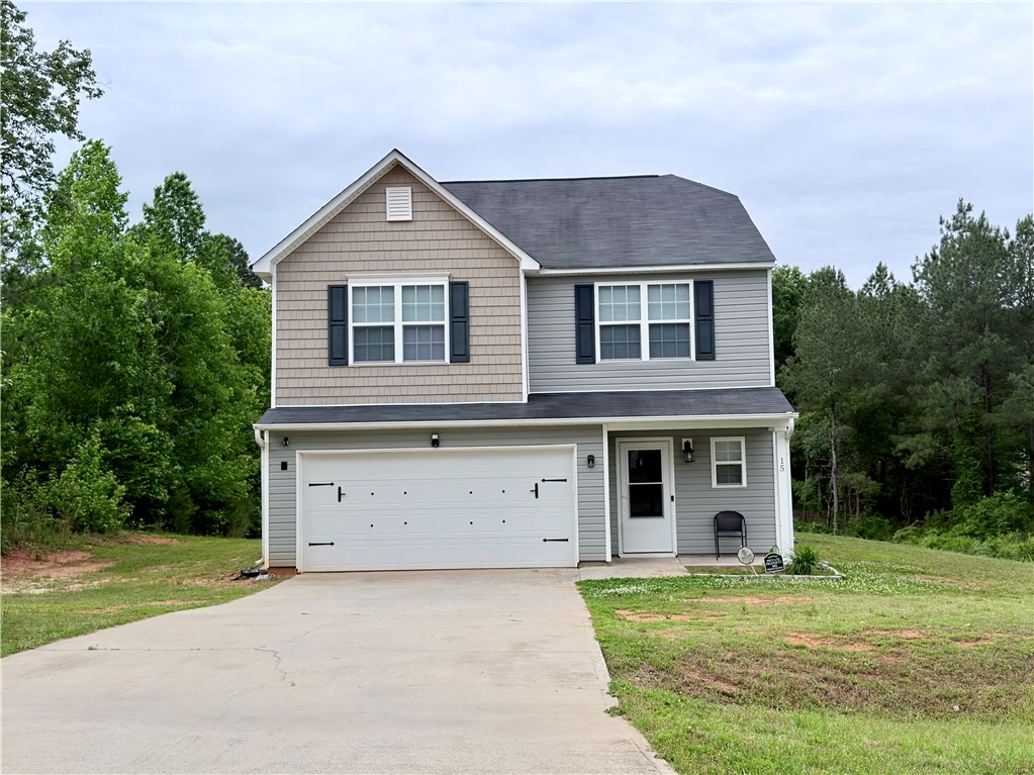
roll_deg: +1.3
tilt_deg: +4.2
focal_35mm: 39
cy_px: 388
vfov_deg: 36.8
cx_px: 517
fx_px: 1165
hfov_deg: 47.9
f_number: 1.78
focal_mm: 6.76
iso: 64
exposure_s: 1/5618
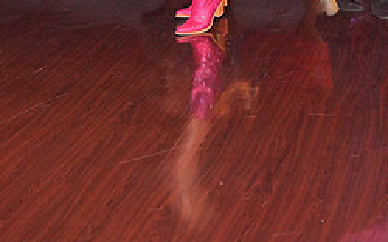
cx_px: 285
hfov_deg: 19.9
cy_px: -163
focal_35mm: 104
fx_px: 1099
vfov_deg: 11.8
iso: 4000
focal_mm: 44
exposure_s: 1/200
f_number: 4
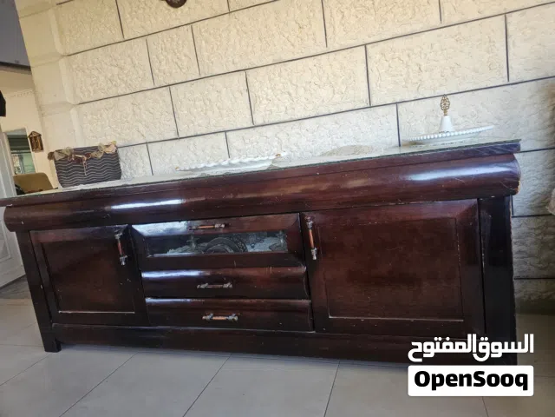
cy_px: 208
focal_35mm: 23
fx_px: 369
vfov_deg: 58.9
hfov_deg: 73.9
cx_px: 278
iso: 250
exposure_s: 1/100
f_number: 1.7
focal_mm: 6.3
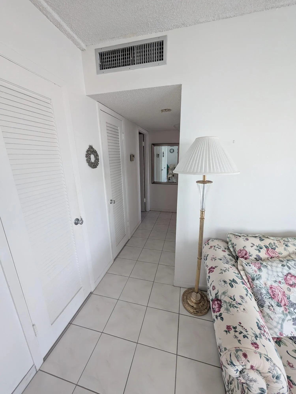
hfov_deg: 89.9
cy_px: 197
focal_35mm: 13
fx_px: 148
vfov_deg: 106.2
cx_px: 148
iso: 72
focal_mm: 1.54
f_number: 2.2
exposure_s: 1/77.3
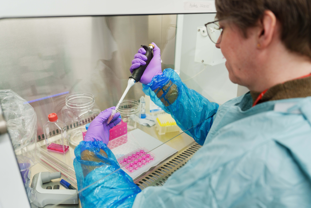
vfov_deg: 49.6
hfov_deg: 69.4
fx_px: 225
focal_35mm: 26
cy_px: 104
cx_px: 156
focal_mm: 26
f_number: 3.2
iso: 400
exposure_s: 1/250
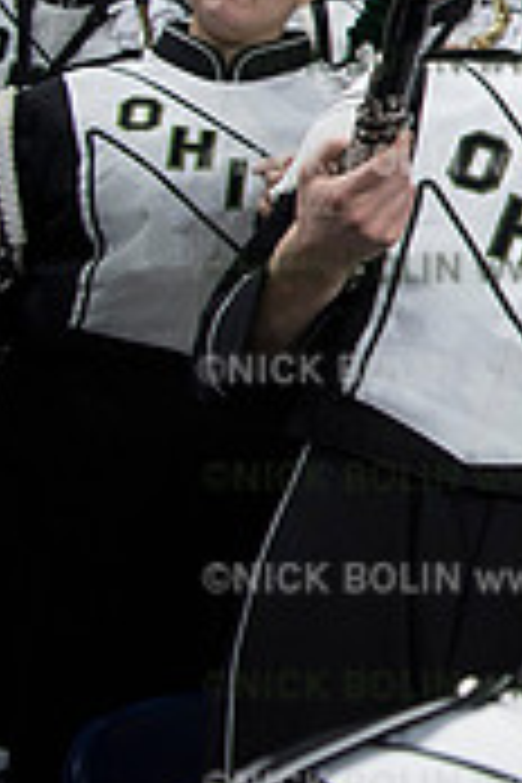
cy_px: 164
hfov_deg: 13.0
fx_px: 1740
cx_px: 1251
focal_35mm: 80
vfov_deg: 25.0
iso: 1250
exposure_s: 1/640
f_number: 2.8
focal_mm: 24
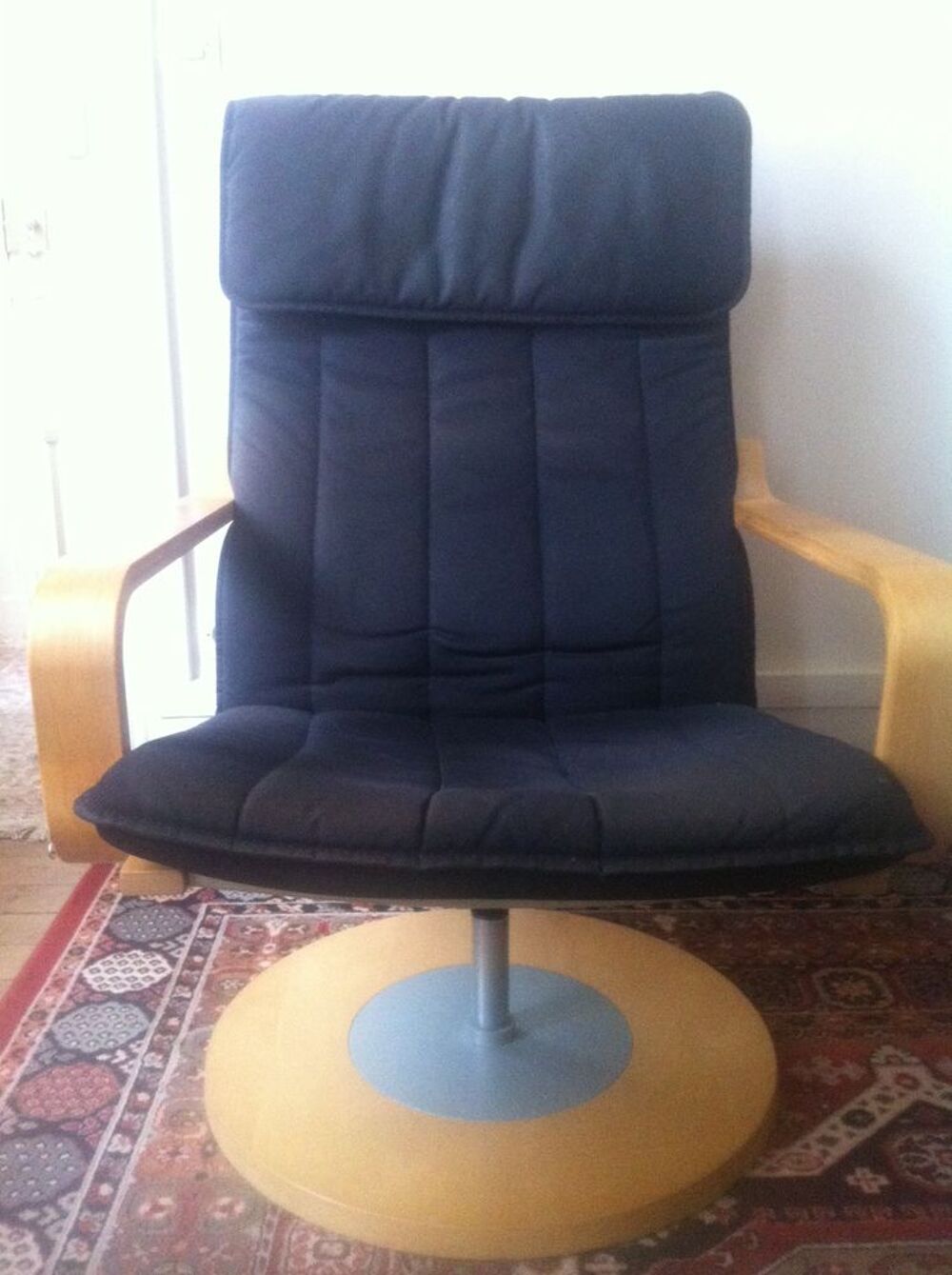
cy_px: 638
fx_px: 1287
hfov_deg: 40.6
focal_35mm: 35
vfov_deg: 52.7
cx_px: 476
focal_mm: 3.85
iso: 500
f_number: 2.8
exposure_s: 1/15
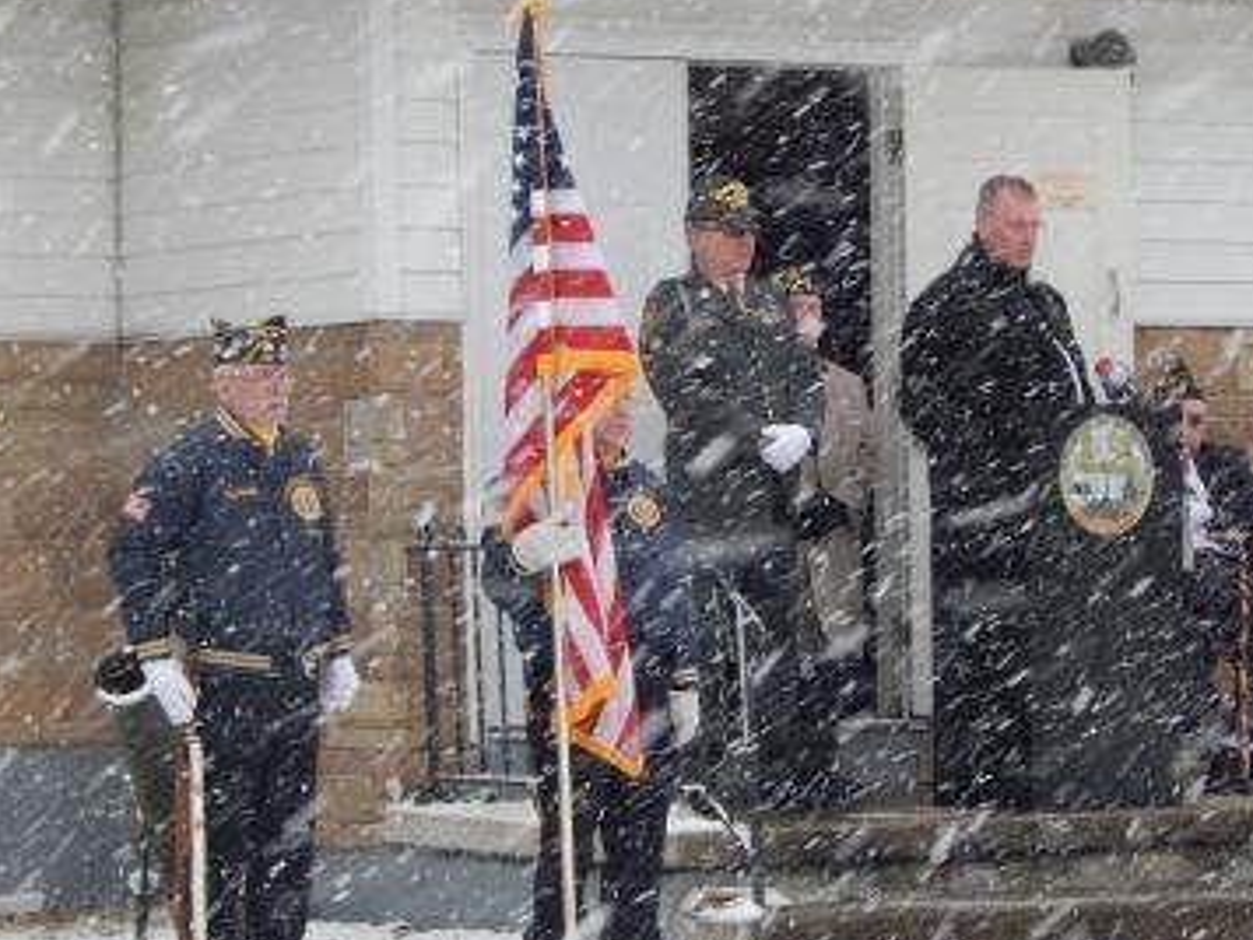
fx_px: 6445
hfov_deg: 11.1
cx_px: 691
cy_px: 459
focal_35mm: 178
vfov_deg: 8.3
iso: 125
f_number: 4.9
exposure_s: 1/80
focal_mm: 25.3
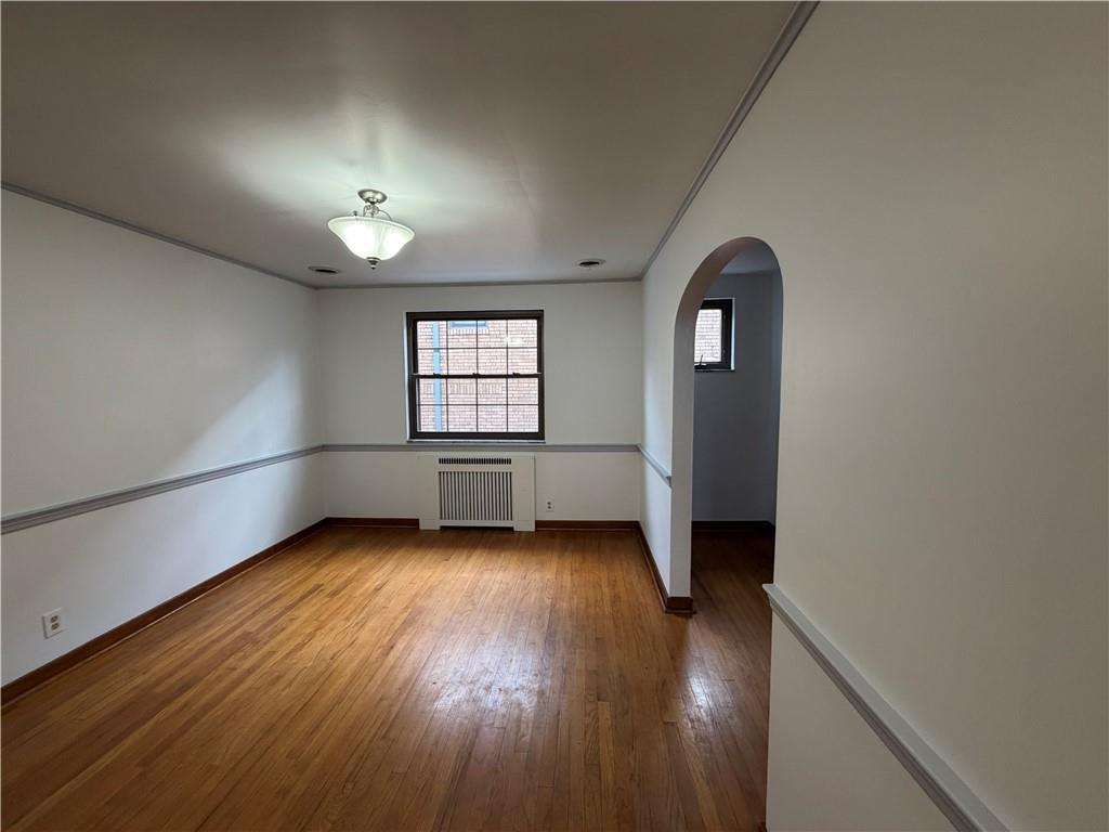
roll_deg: +1.1
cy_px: 416
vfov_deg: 85.7
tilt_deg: -6.0
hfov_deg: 102.1
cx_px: 554
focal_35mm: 14
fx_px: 449
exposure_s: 1/120
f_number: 2.2
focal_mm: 2.22
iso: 250
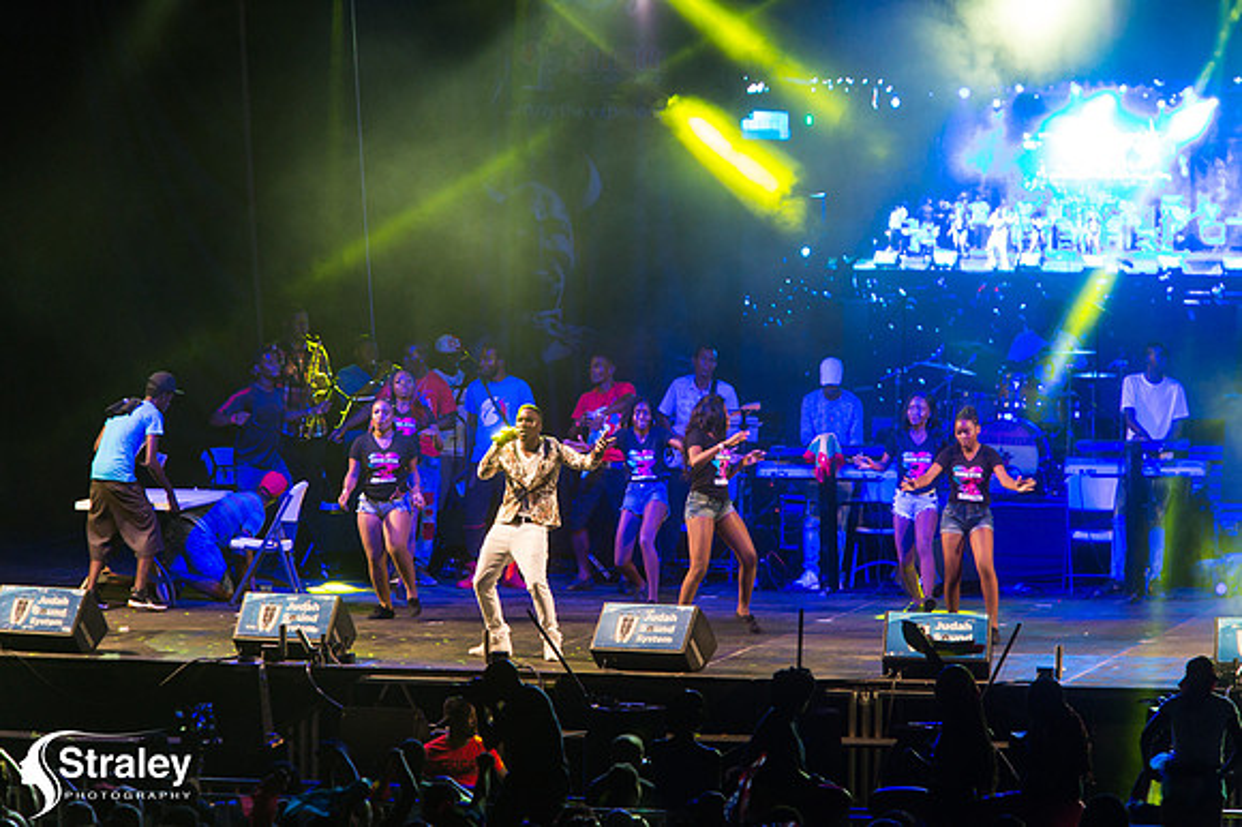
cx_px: 621
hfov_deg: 9.0
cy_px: 414
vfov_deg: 6.0
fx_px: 7930
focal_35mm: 230
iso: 3200
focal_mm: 230
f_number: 5.6
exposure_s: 1/200
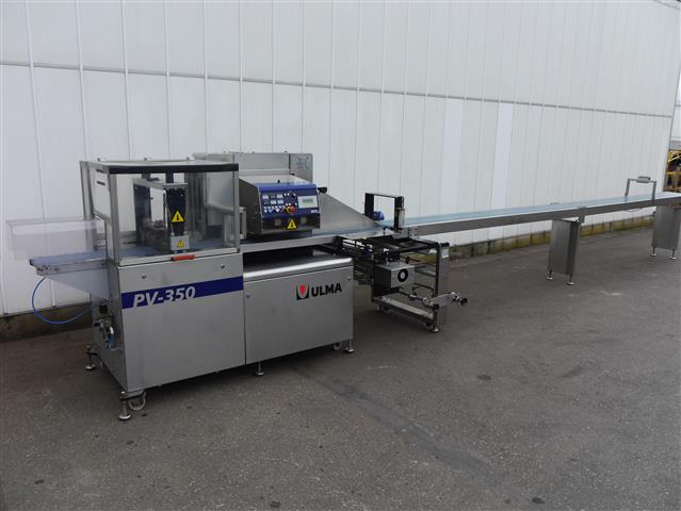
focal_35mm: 28
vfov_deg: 49.8
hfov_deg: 63.4
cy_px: 256
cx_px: 340
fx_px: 551
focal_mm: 14
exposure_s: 1/320
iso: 160
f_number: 5.6
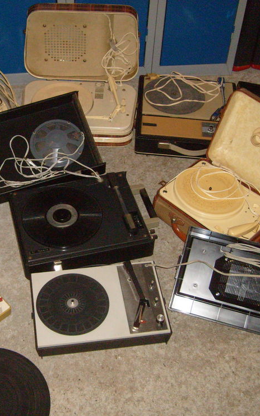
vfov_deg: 40.3
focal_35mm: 50
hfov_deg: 25.6
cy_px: 206
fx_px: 567
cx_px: 73
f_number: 2.8
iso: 400
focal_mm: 5.8
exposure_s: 1/45
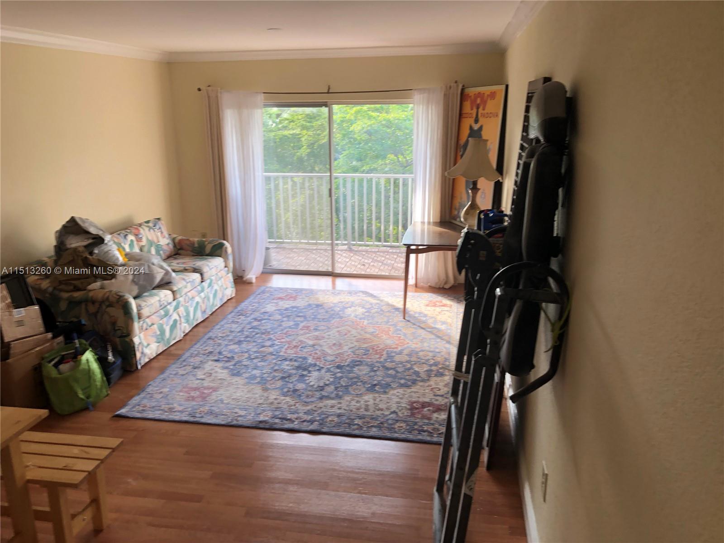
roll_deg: -0.3
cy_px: 272
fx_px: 586
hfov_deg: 63.4
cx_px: 362
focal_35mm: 28
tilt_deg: -14.9
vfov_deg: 49.7
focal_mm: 3.99
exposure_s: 1/120
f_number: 1.8
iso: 64
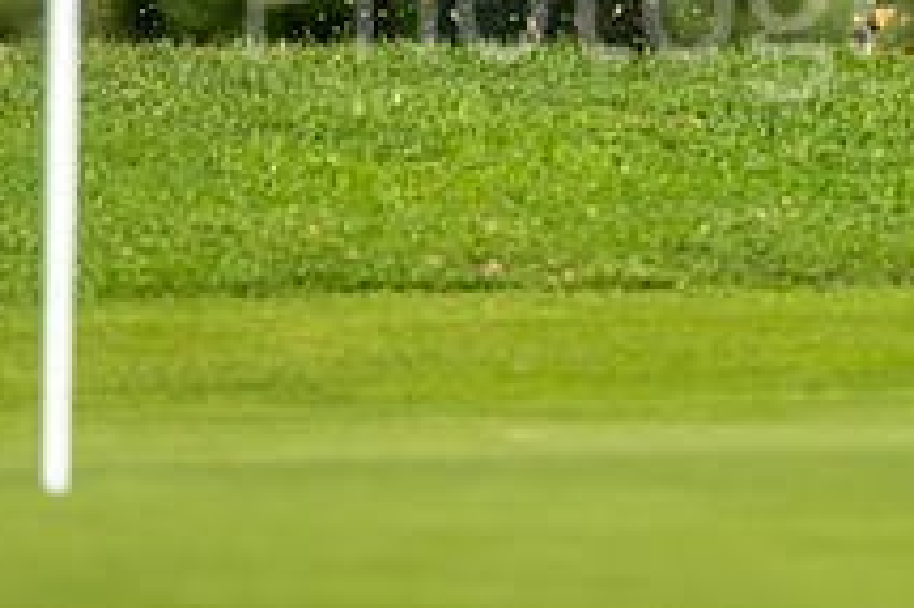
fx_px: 30848
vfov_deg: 1.1
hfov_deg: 1.7
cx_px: 795
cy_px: -208
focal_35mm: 1216
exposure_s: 1/4000
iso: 400
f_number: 4
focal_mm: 300
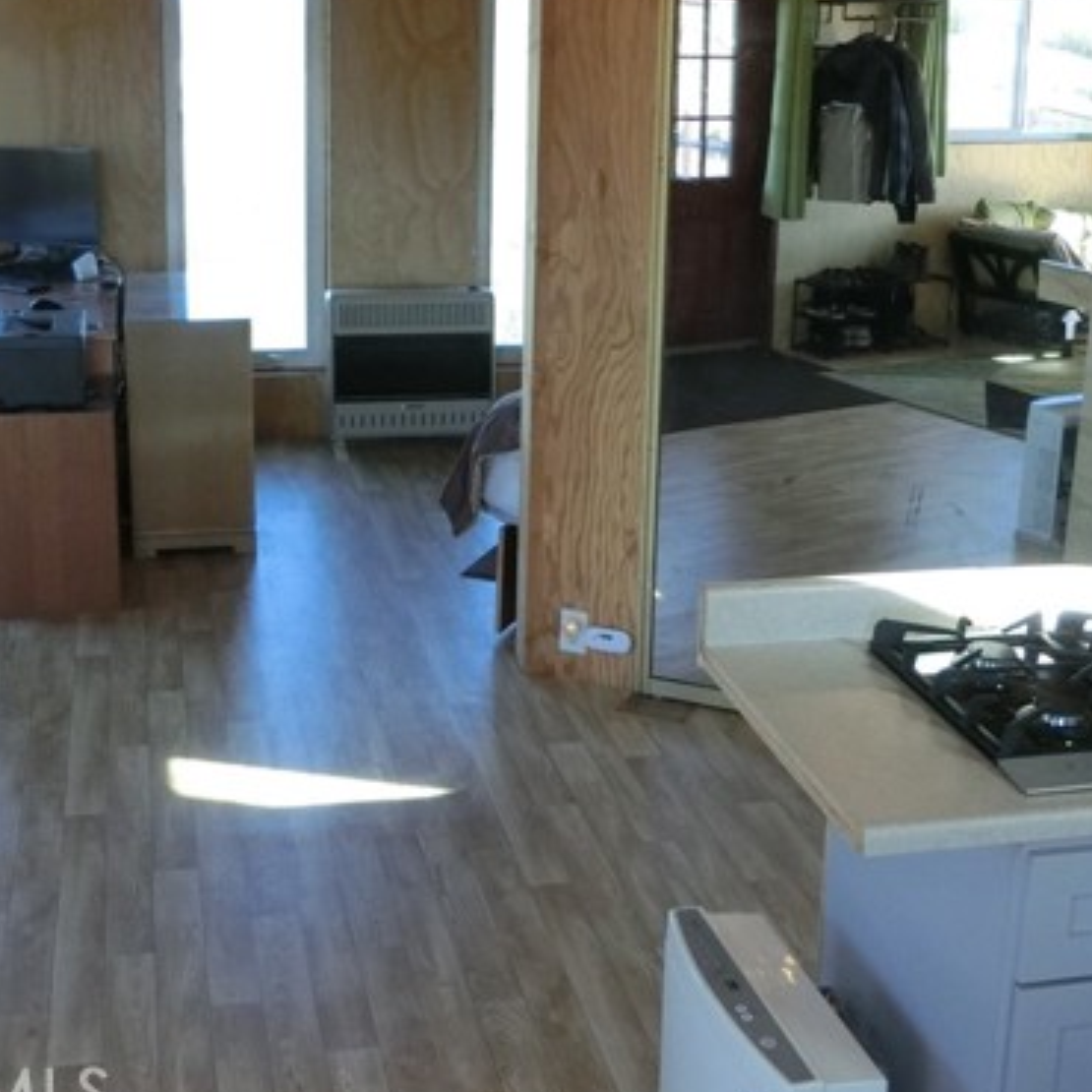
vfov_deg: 32.7
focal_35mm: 52
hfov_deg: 32.8
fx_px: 1856
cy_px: 428
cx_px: 496
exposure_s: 1/100
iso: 400
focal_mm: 6
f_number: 3.9
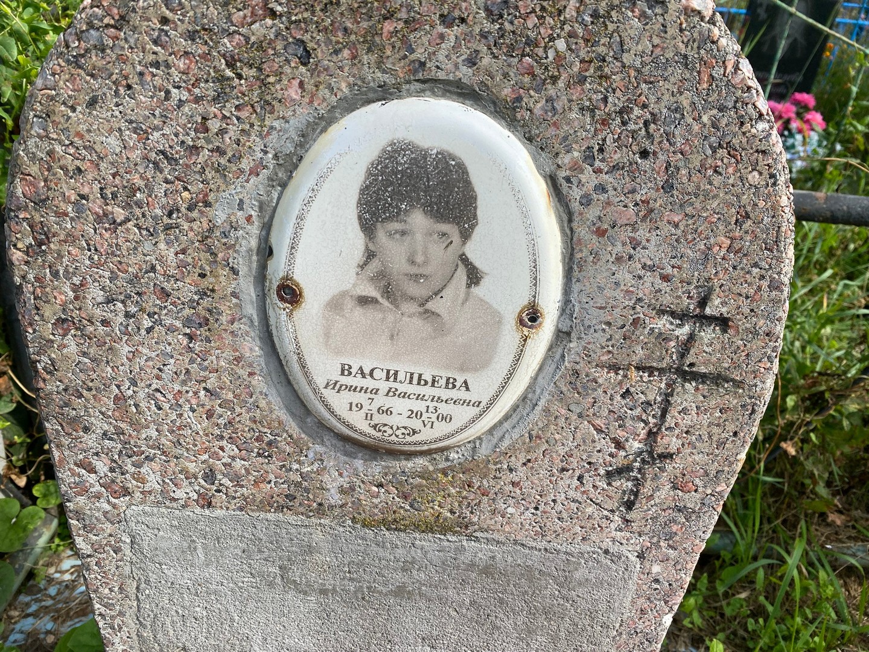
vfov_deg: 53.1
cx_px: 434
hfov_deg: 67.3
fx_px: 653
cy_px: 326
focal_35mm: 26
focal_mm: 4.25
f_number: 1.8
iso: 32
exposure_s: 1/1287
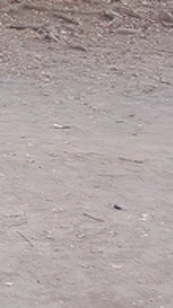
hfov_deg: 9.2
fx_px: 727
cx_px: -417
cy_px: -28
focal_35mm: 89
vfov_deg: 22.6
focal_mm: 3.45
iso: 51
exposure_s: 1/50
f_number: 1.94
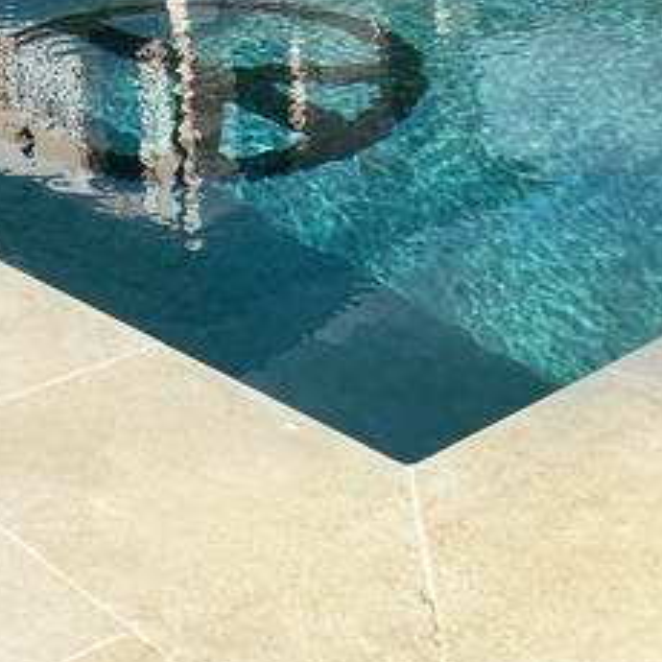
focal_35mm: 60
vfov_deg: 23.8
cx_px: 46
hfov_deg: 27.4
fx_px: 1298
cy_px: -279
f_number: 1.8
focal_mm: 1.57
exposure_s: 1/1754
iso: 32
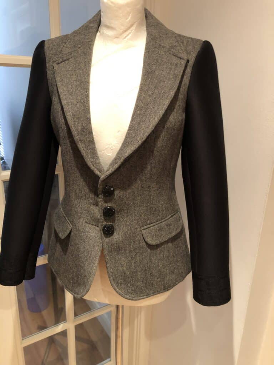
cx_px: 137
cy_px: 182
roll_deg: -2.0
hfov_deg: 49.7
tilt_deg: -18.4
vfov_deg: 63.4
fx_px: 296
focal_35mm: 28
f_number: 1.8
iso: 100
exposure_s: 1/8
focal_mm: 3.99
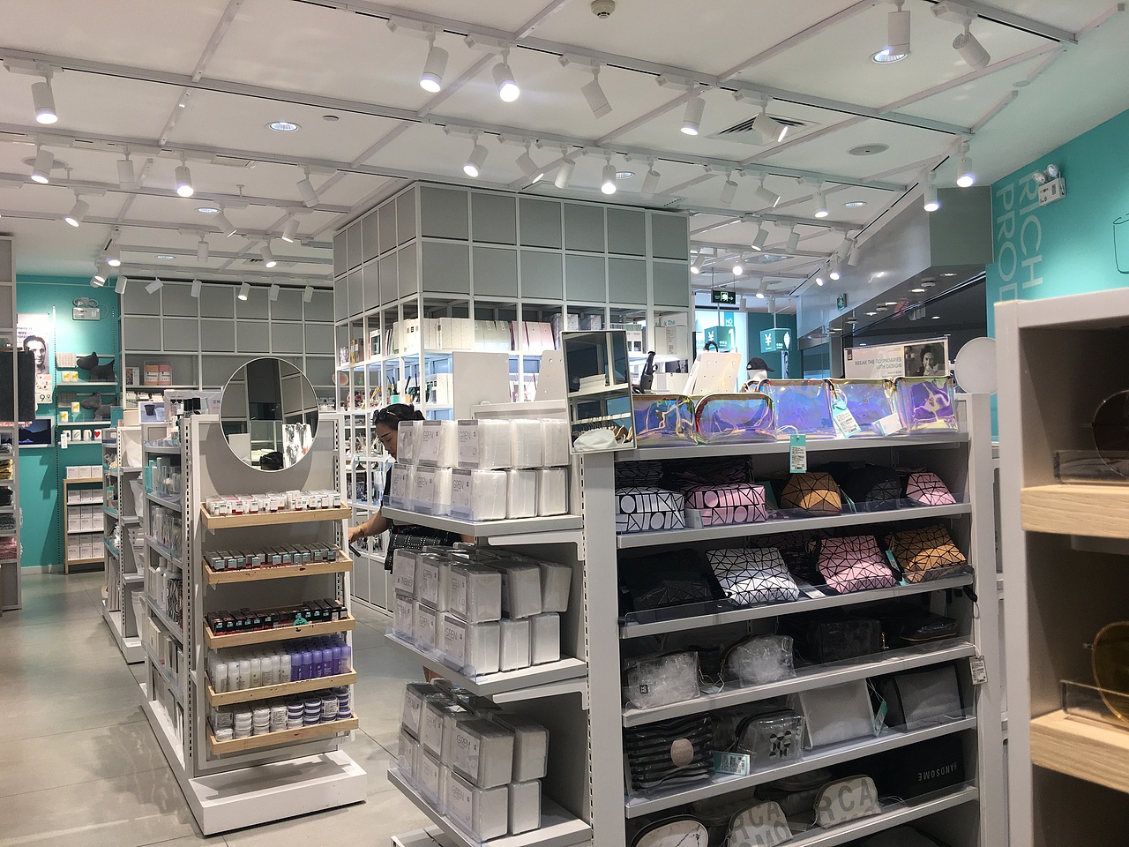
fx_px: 946
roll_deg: +1.5
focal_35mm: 29
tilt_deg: +1.0
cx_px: 564
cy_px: 424
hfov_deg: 61.7
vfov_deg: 48.2
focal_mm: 4.15
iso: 25
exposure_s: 1/100
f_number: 2.2
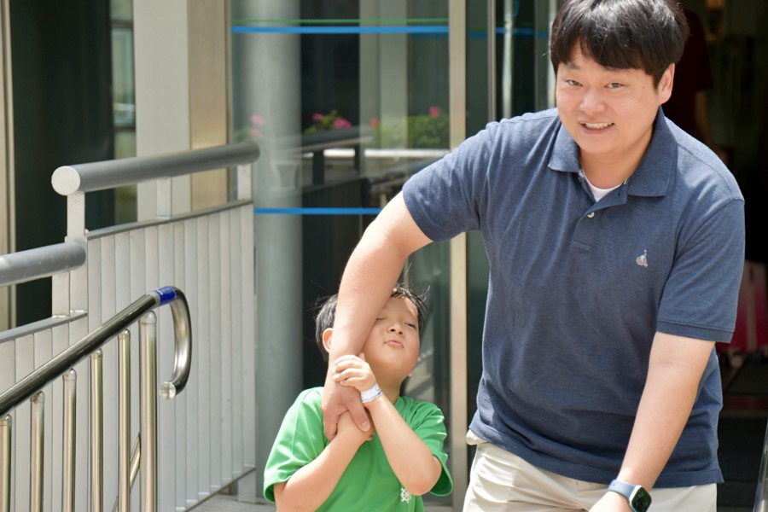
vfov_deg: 8.7
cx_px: 384
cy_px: 256
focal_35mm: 158
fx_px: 3360
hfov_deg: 13.0
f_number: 7.1
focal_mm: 105
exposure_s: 1/200
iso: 400
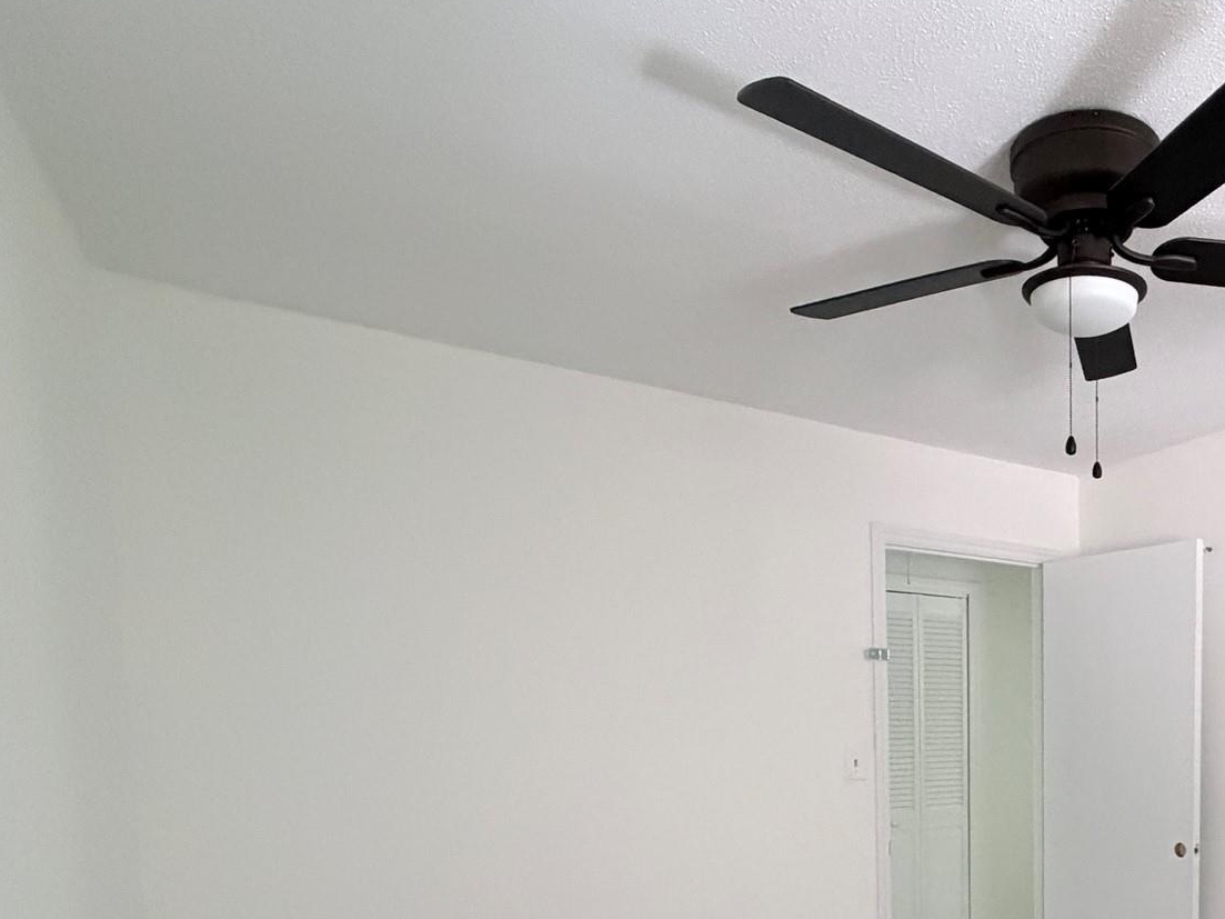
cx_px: 1045
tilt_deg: -4.9
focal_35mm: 26
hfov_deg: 59.7
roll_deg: +0.8
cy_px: 787
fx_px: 920
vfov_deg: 48.7
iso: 800
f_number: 2.2
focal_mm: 2.22
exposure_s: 1/60
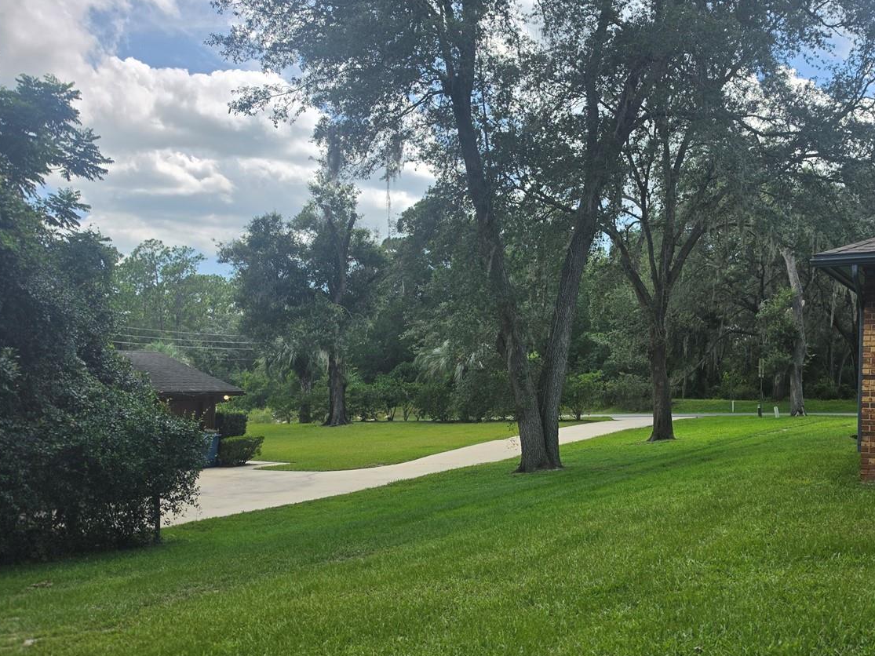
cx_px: 603
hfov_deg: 53.9
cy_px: 402
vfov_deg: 42.7
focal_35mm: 33
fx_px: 834
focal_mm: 6.5
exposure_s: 1/5605
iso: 64
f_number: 1.4
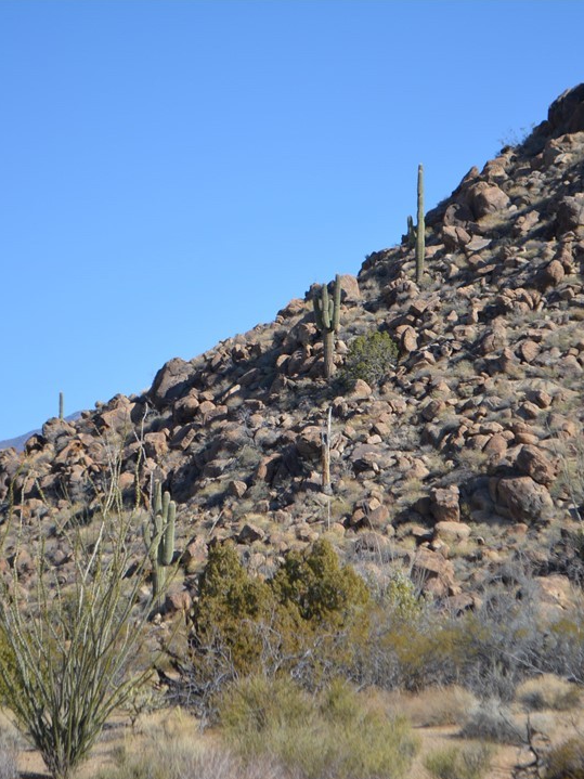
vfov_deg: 16.5
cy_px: 390
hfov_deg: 12.4
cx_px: 340
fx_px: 2694
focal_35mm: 120
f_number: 6.3
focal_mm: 55
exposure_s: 1/1600
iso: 400
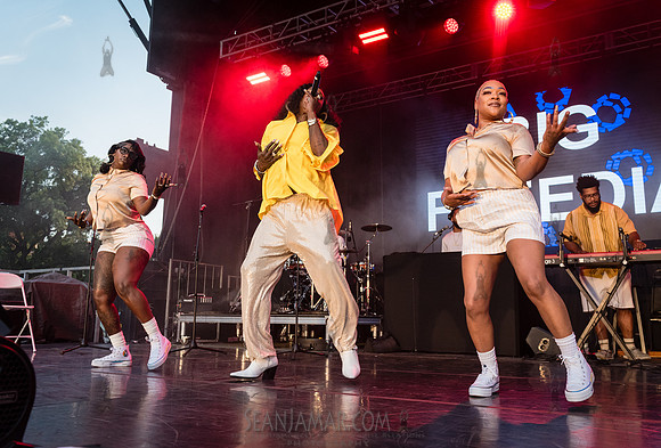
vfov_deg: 41.3
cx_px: 340
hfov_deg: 58.1
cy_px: 216
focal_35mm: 32
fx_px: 594
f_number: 4
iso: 2000
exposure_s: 1/640
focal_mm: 29
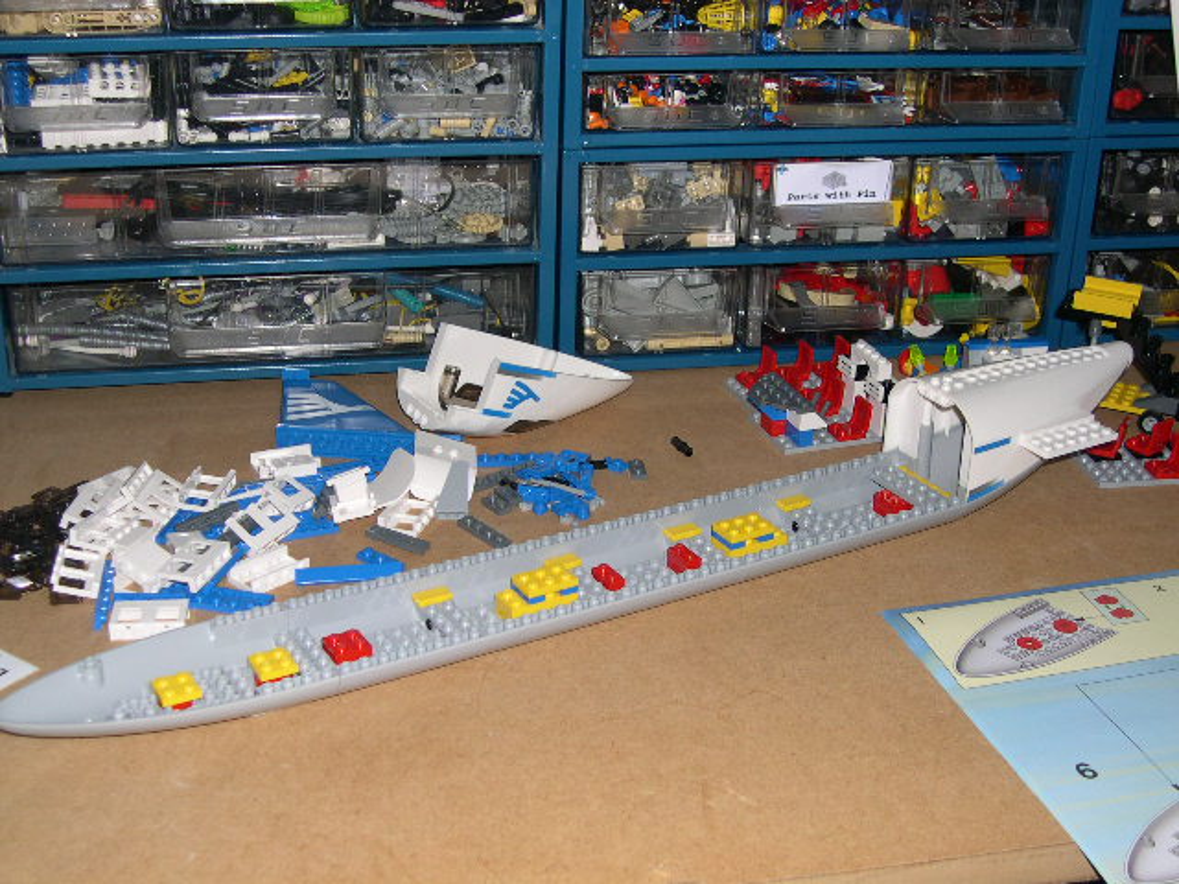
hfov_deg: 40.4
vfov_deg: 30.9
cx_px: 590
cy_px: 442
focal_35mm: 47
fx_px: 1601
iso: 100
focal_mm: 10.1
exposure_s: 1/60
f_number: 3.1
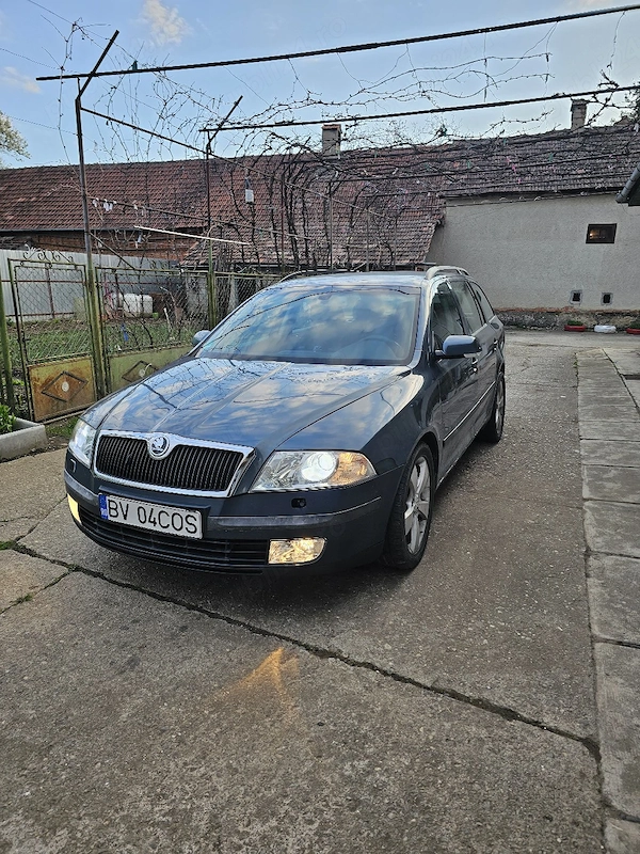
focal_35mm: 23
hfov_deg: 58.9
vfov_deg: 73.9
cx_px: 320
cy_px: 427
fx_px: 567
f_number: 1.7
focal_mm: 6.3
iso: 16
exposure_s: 1/101
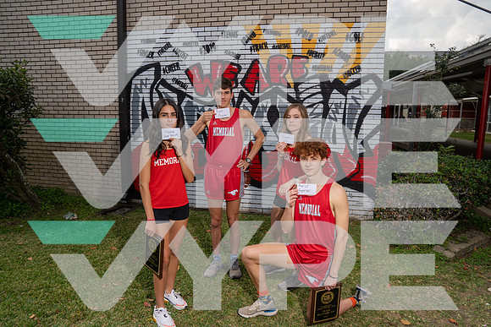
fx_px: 327
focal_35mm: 24
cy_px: 164
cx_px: 246
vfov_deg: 53.2
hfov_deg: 73.7
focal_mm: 24
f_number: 8
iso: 200
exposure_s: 1/250
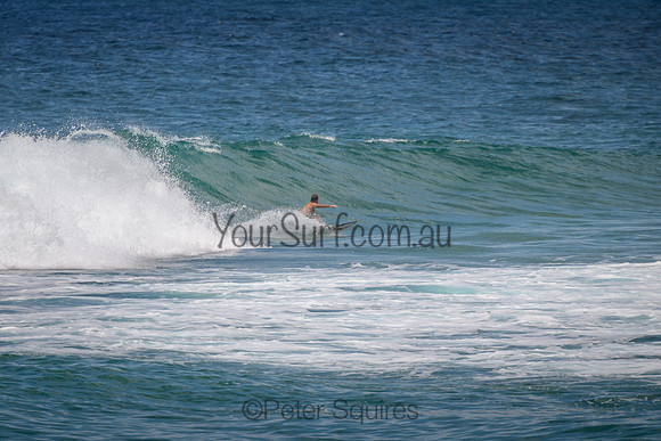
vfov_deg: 2.5
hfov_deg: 3.8
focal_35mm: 549
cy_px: 198
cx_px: 246
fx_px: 10088
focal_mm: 400
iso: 200
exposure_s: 1/2000
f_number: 5.6
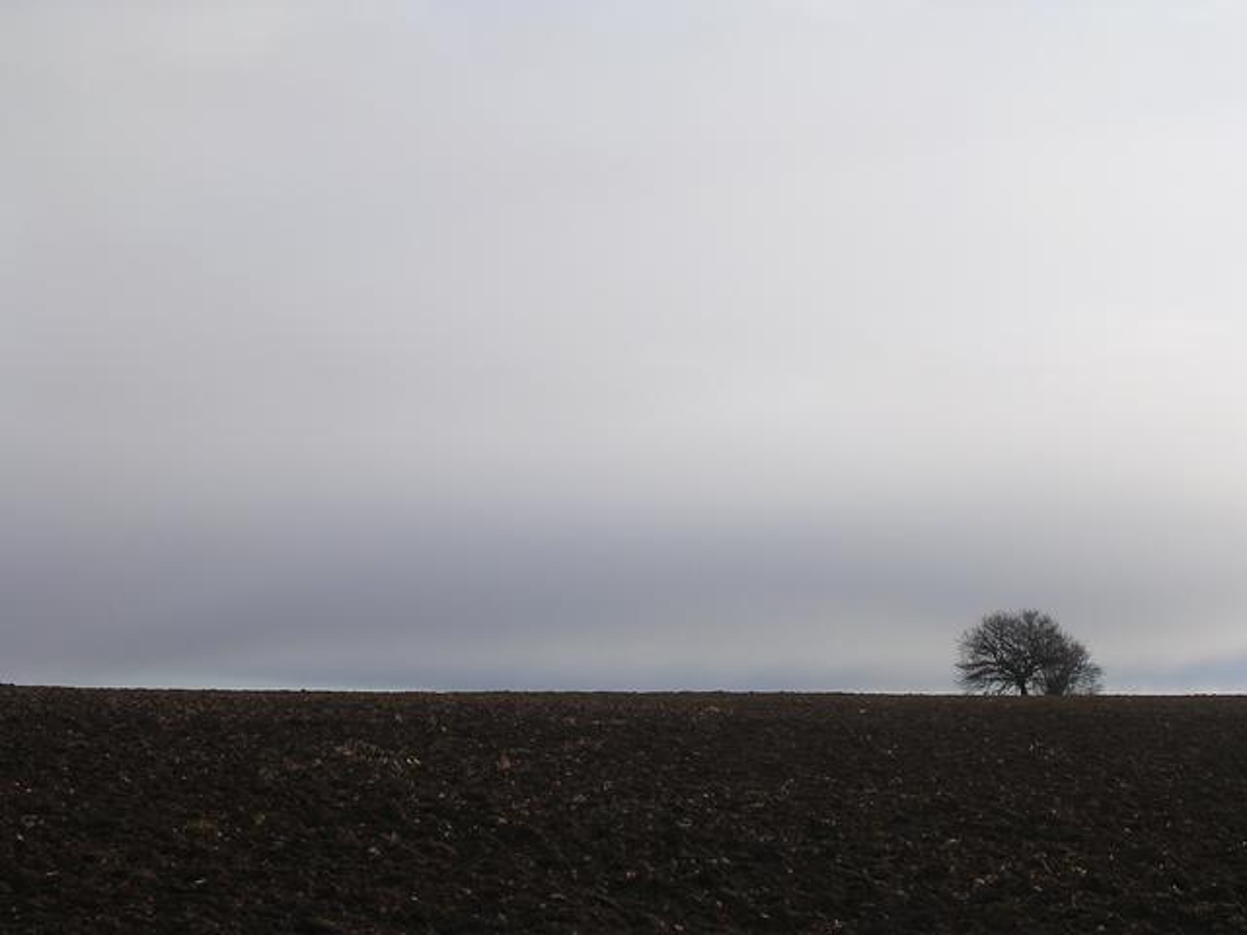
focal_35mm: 81
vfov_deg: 18.2
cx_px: 624
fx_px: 2918
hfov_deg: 24.1
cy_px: 468
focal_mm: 12.3
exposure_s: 1/510
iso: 100
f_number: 4
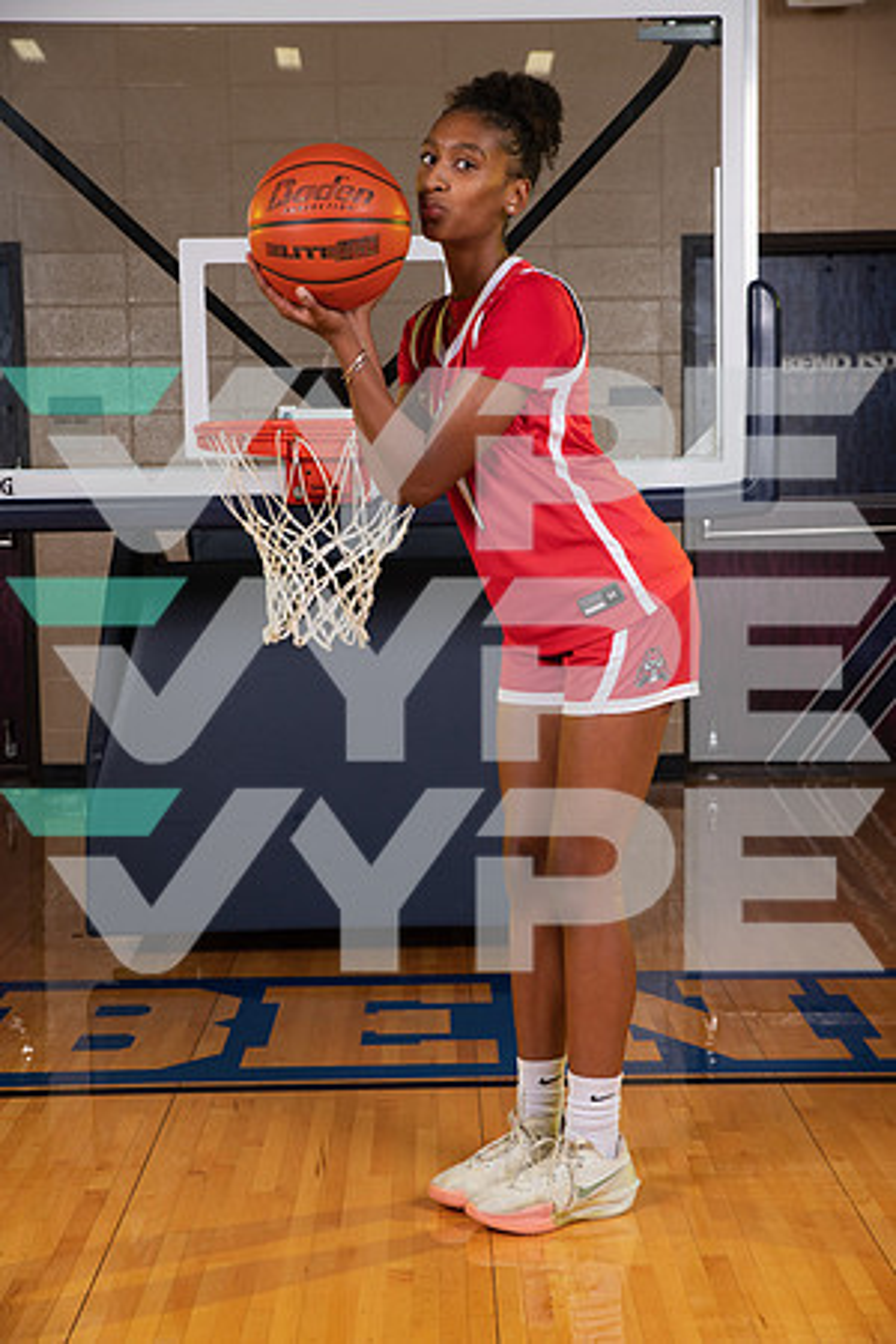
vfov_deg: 34.5
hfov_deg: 23.4
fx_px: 2165
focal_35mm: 58
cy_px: 672
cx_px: 448
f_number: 7.1
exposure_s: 1/320
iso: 320
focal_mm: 58
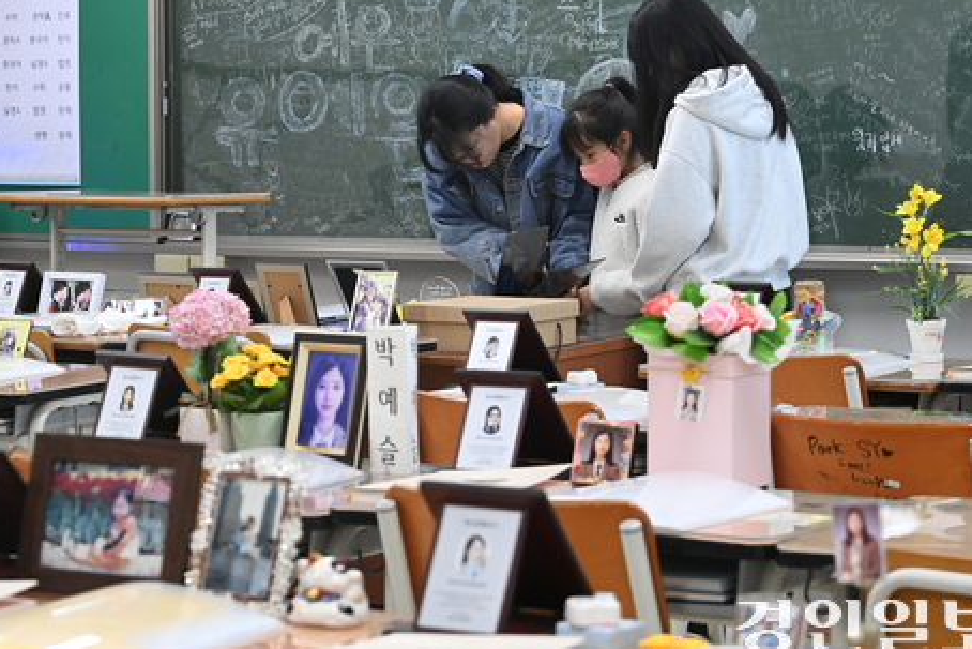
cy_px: 285
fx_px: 2782
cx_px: 426
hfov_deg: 19.8
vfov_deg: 13.3
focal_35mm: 103
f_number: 6.3
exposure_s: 1/200
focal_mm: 78
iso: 3200
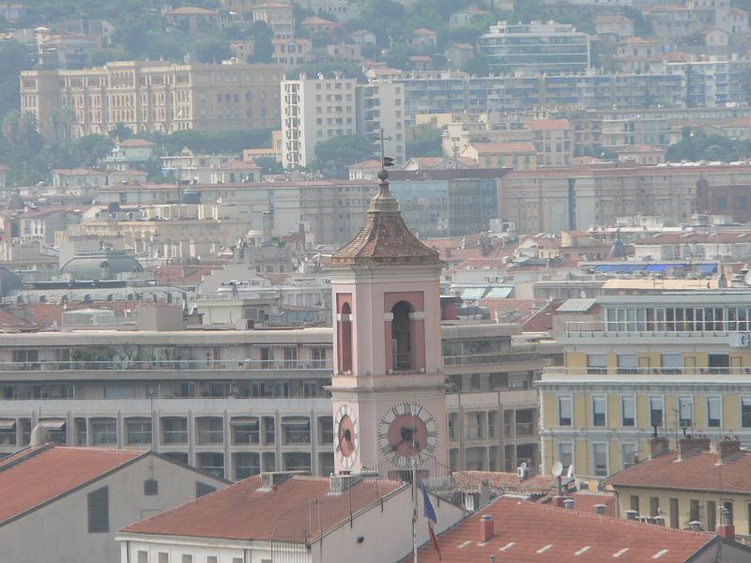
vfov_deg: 3.4
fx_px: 9372
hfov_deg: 4.6
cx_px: 376
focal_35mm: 432
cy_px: 282
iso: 80
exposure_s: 1/500
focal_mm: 72
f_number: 5.6
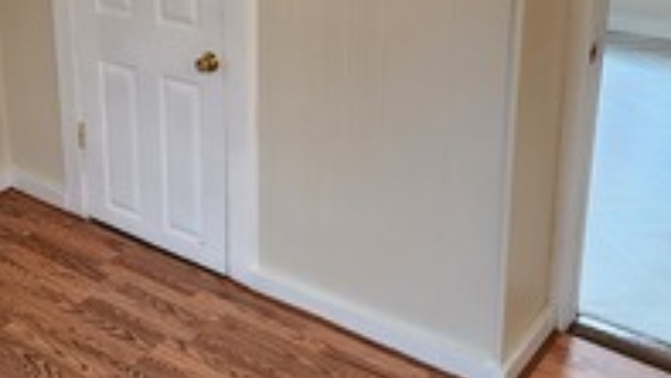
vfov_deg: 24.2
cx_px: 189
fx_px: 854
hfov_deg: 41.9
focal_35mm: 48
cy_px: 27
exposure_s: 1/60
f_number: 2.2
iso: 200
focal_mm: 2.2
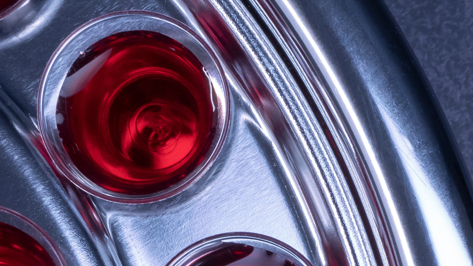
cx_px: 507
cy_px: 485
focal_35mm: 194
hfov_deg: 11.0
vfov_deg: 6.1
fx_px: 2433
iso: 500
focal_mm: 25
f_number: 8
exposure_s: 1/160
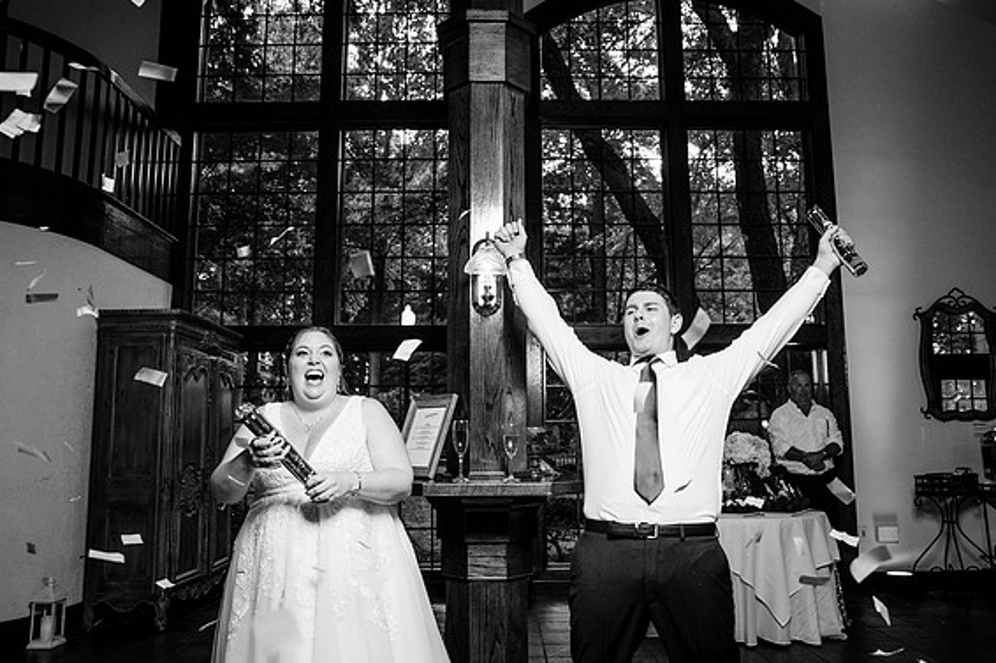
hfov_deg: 63.7
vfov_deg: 44.9
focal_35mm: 29
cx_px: 502
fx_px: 802
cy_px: 335
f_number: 5.6
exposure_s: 1/200
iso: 2000
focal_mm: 28
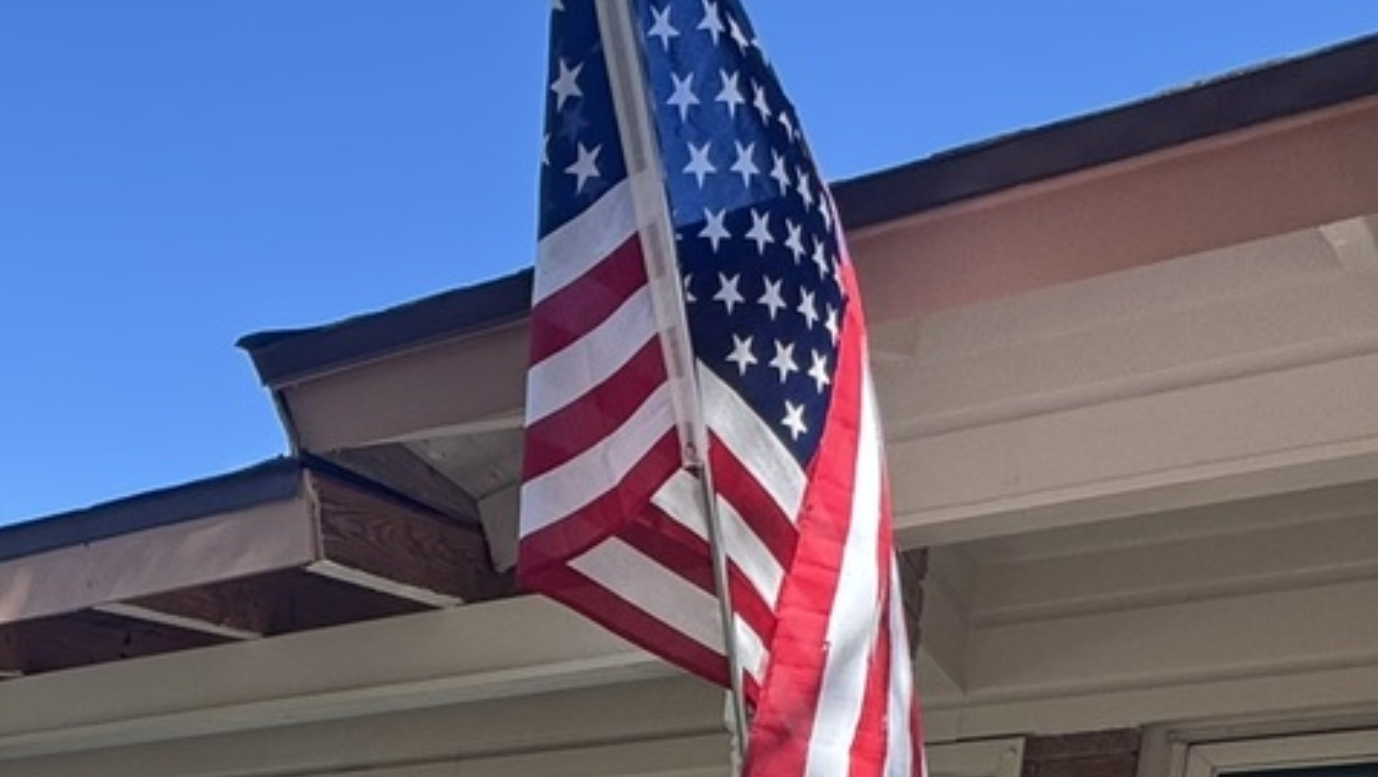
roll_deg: -1.4
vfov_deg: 19.3
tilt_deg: -12.1
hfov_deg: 39.8
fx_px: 1682
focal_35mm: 46
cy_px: 1412
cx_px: 32
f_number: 2.2
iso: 40
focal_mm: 2.22
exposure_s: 1/277
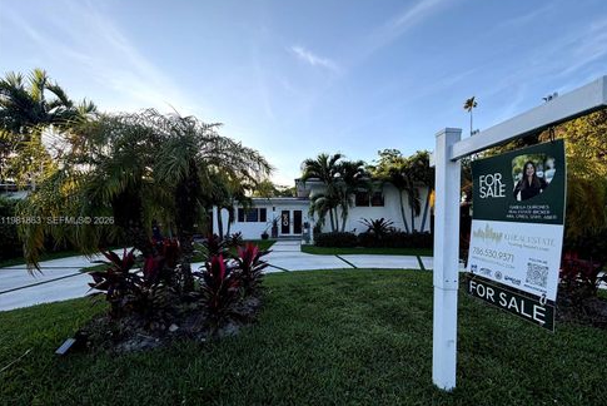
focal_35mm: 15
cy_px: 221
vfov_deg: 77.2
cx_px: 305
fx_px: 253
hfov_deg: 100.4
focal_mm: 2.22
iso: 40
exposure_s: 1/596
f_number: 2.2
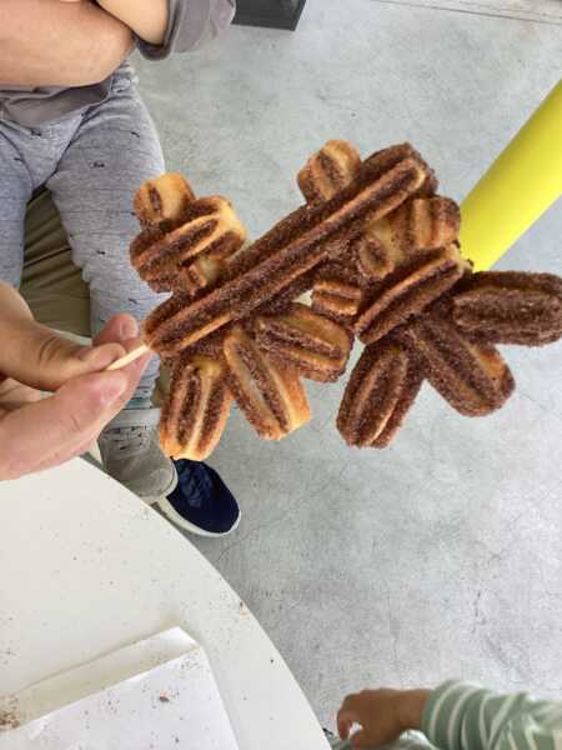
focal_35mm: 31
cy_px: 375
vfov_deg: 58.4
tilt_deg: -58.2
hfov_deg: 45.4
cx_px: 281
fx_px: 671
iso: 50
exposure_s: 1/120
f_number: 2.4
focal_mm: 3.3
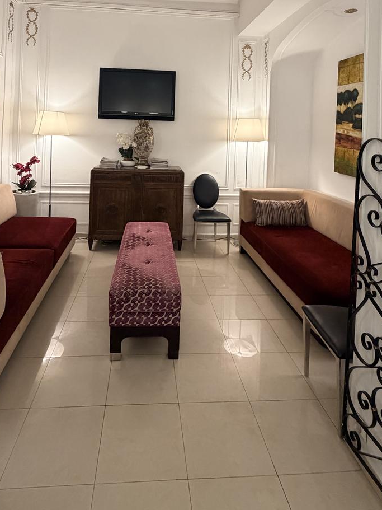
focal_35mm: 23
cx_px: 172
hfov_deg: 58.7
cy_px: 132
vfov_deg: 69.4
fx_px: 338
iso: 320
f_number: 2.2
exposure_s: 1/100
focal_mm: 2.22
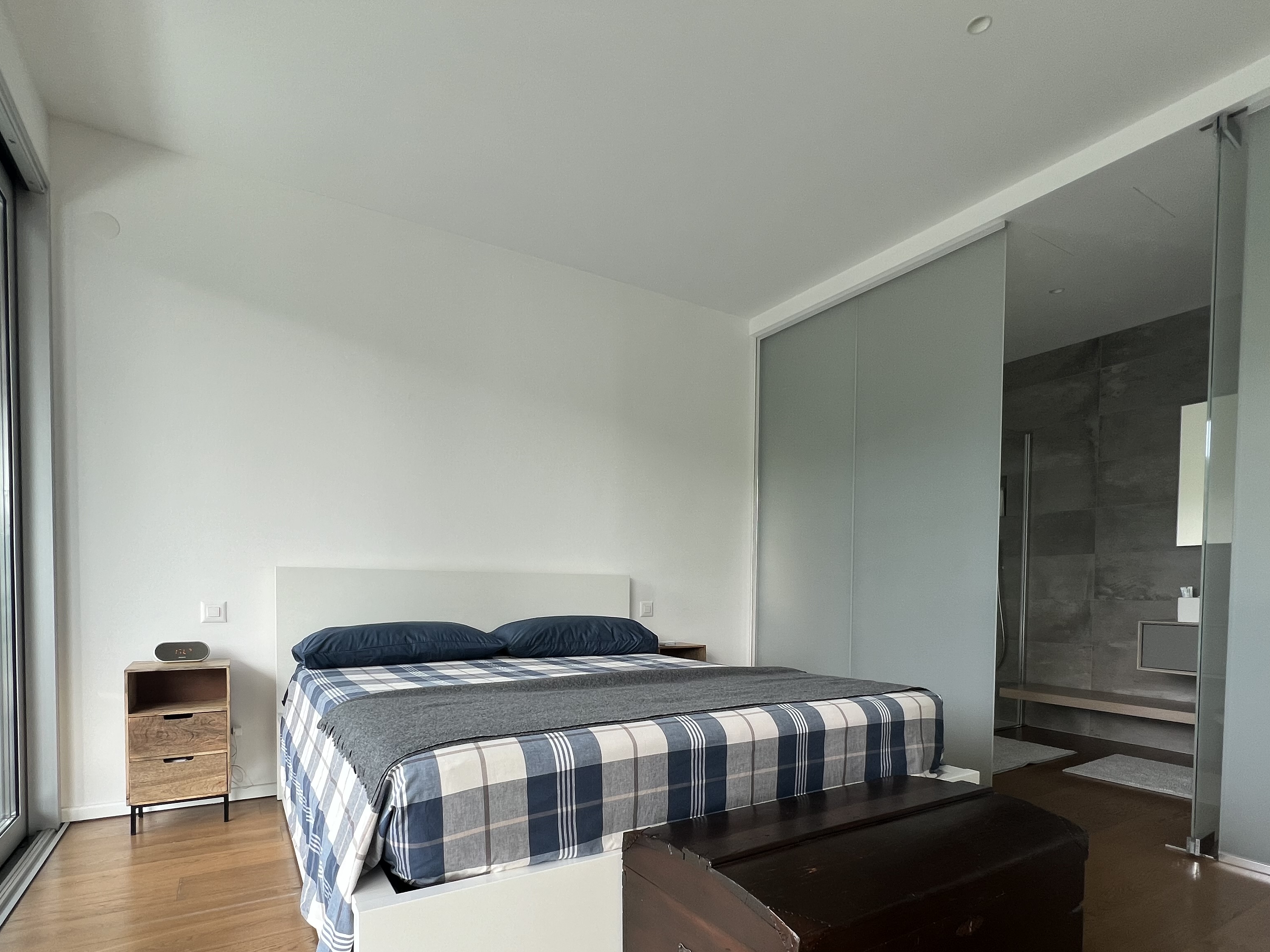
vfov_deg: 73.0
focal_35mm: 17
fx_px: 624
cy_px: 615
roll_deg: -0.3
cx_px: 636
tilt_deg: -2.0
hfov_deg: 91.0
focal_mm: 1.57
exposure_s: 1/99
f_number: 1.8
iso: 50
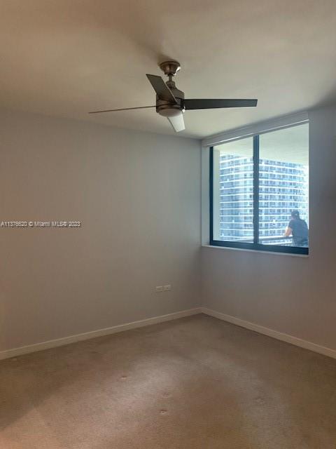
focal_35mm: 26
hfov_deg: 53.1
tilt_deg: -0.5
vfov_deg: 67.3
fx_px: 336
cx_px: 168
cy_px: 224
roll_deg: -0.4
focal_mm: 4.25
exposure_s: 1/60
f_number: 1.8
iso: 160
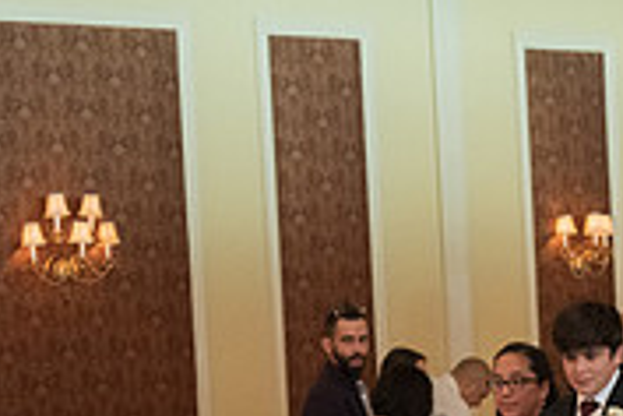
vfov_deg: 9.4
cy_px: 506
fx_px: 2492
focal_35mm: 144
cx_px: 345
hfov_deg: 14.2
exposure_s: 1/125
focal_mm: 44
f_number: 2.8
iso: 3200
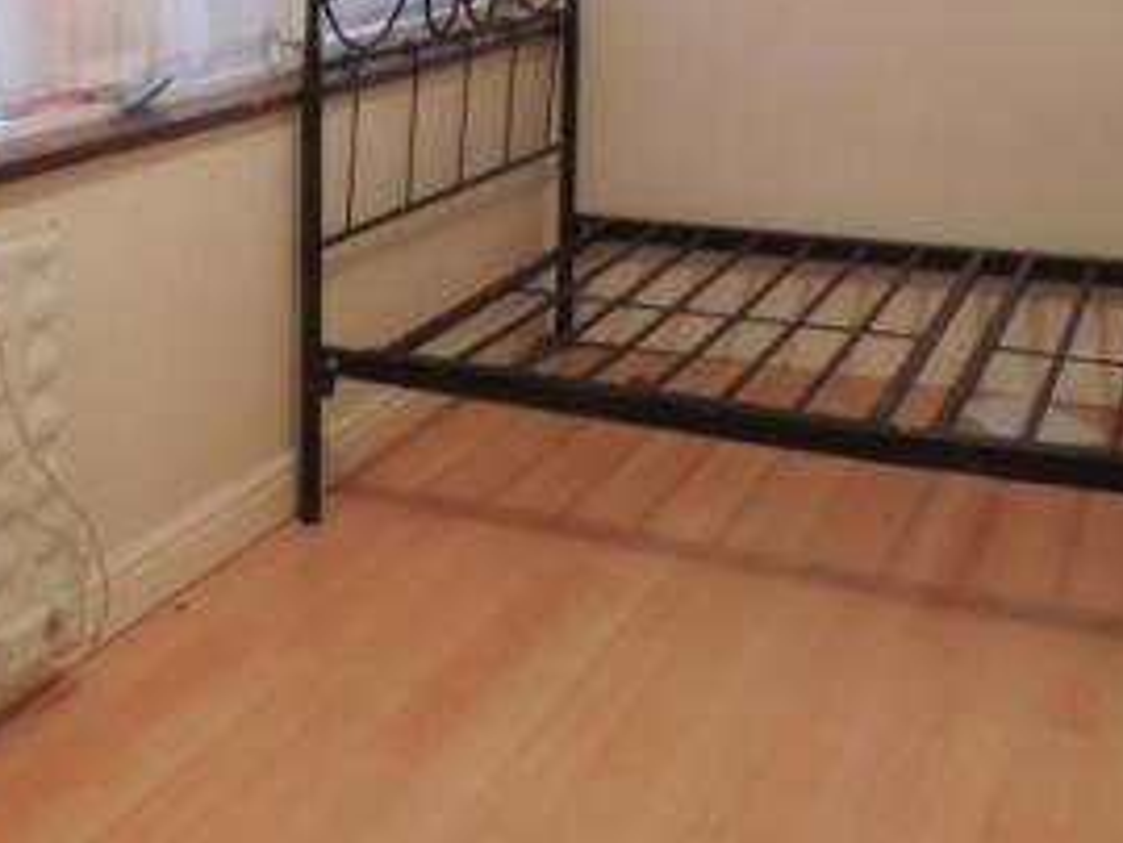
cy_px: 156
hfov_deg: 35.1
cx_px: 157
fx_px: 1688
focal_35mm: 52
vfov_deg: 27.4
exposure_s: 1/8
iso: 560
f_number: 7.4
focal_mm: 4.3
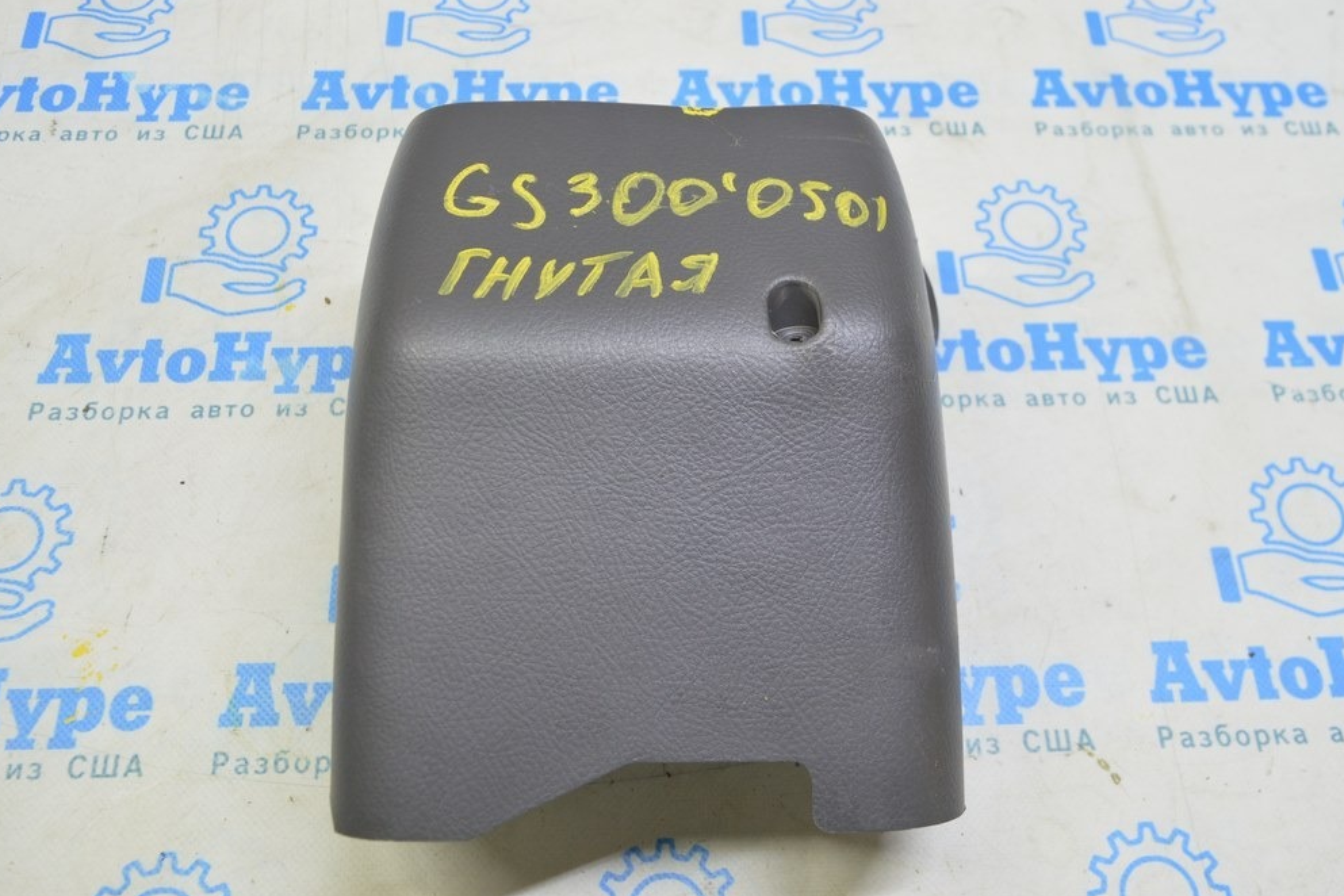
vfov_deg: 38.9
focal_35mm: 34
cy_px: 455
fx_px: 1269
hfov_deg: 55.8
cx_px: 675
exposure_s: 1/15
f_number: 5.6
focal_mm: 22
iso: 400
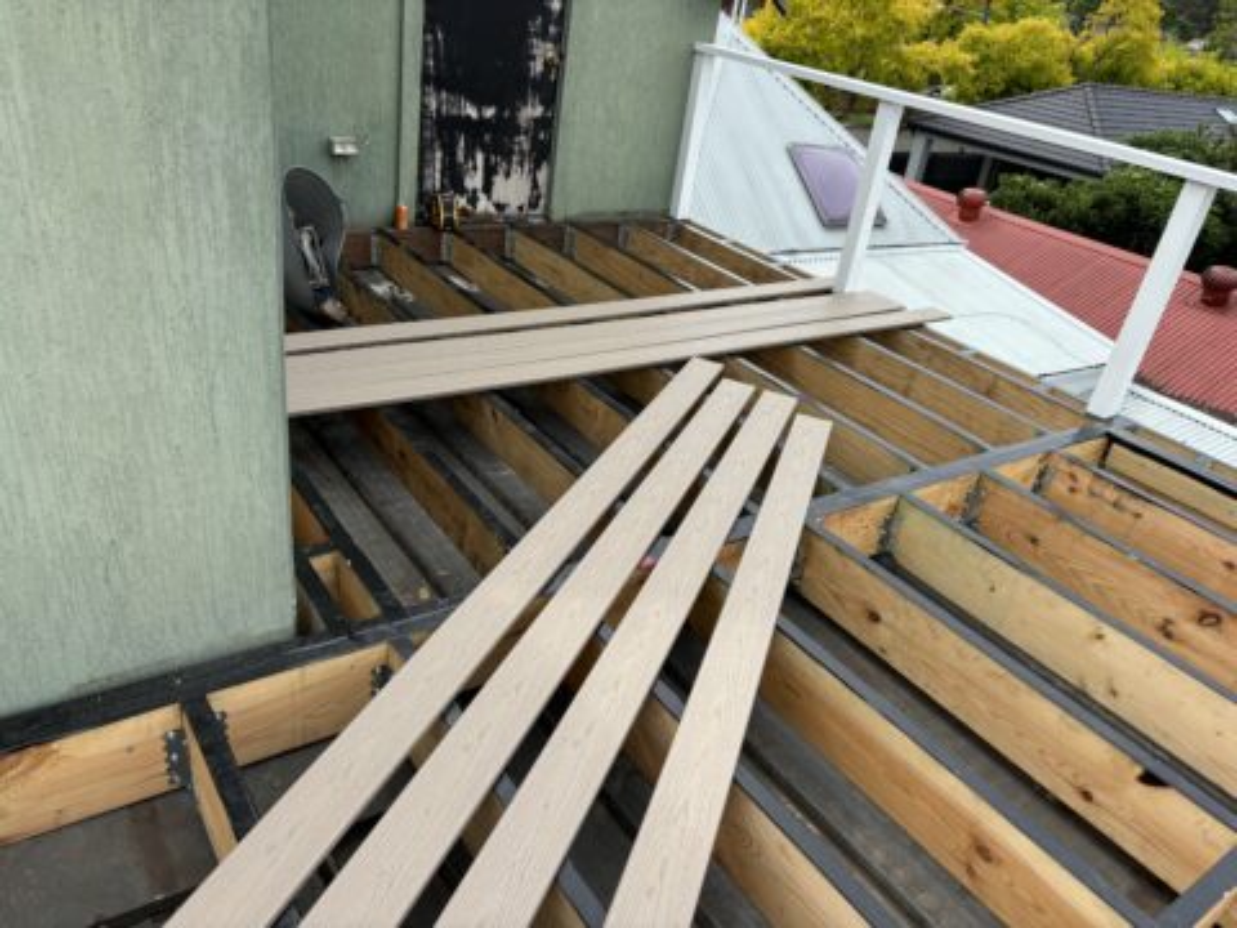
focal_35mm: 26
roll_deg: -9.0
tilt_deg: -28.4
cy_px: 464
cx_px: 618
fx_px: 929
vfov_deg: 53.1
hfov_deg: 67.3
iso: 50
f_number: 1.6
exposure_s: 1/1721
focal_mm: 5.96
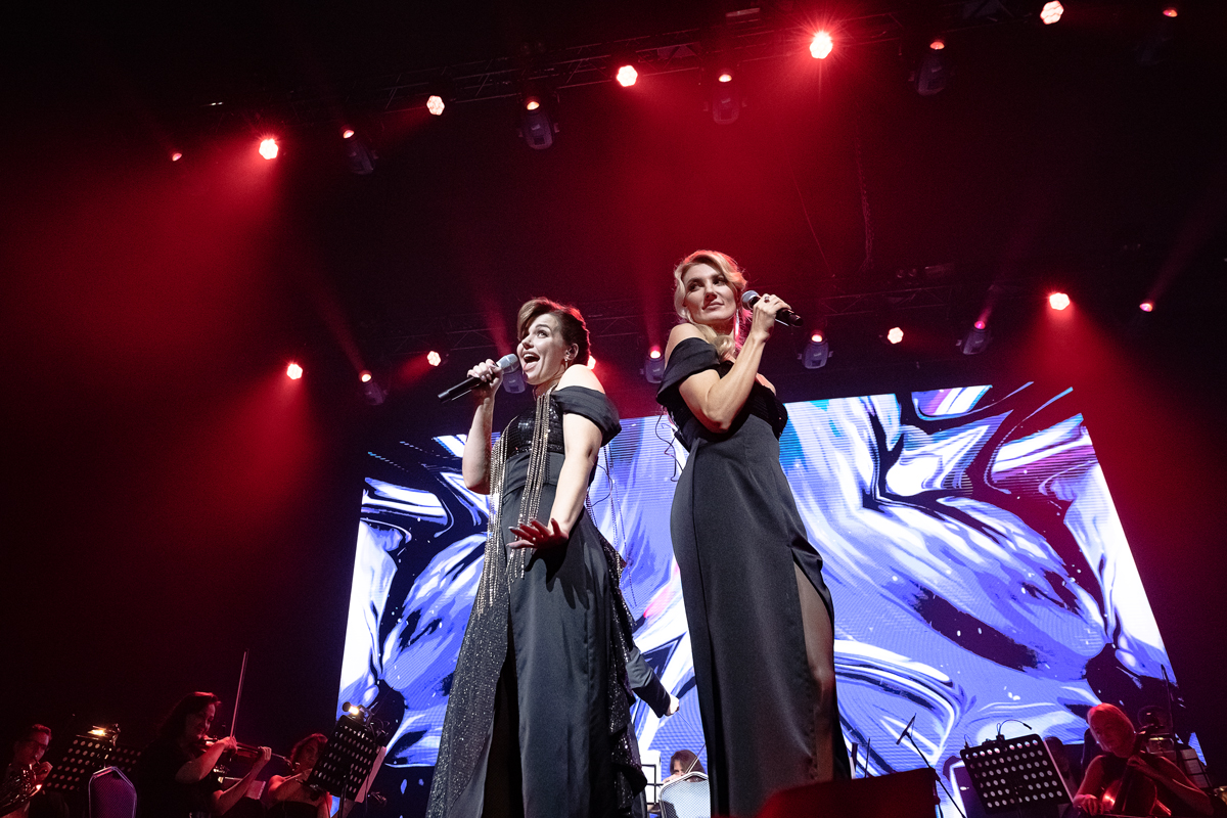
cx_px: 614
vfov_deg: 53.1
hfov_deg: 73.7
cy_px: 409
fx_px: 818
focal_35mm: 24
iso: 5000
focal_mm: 24
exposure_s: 1/500
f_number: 3.5
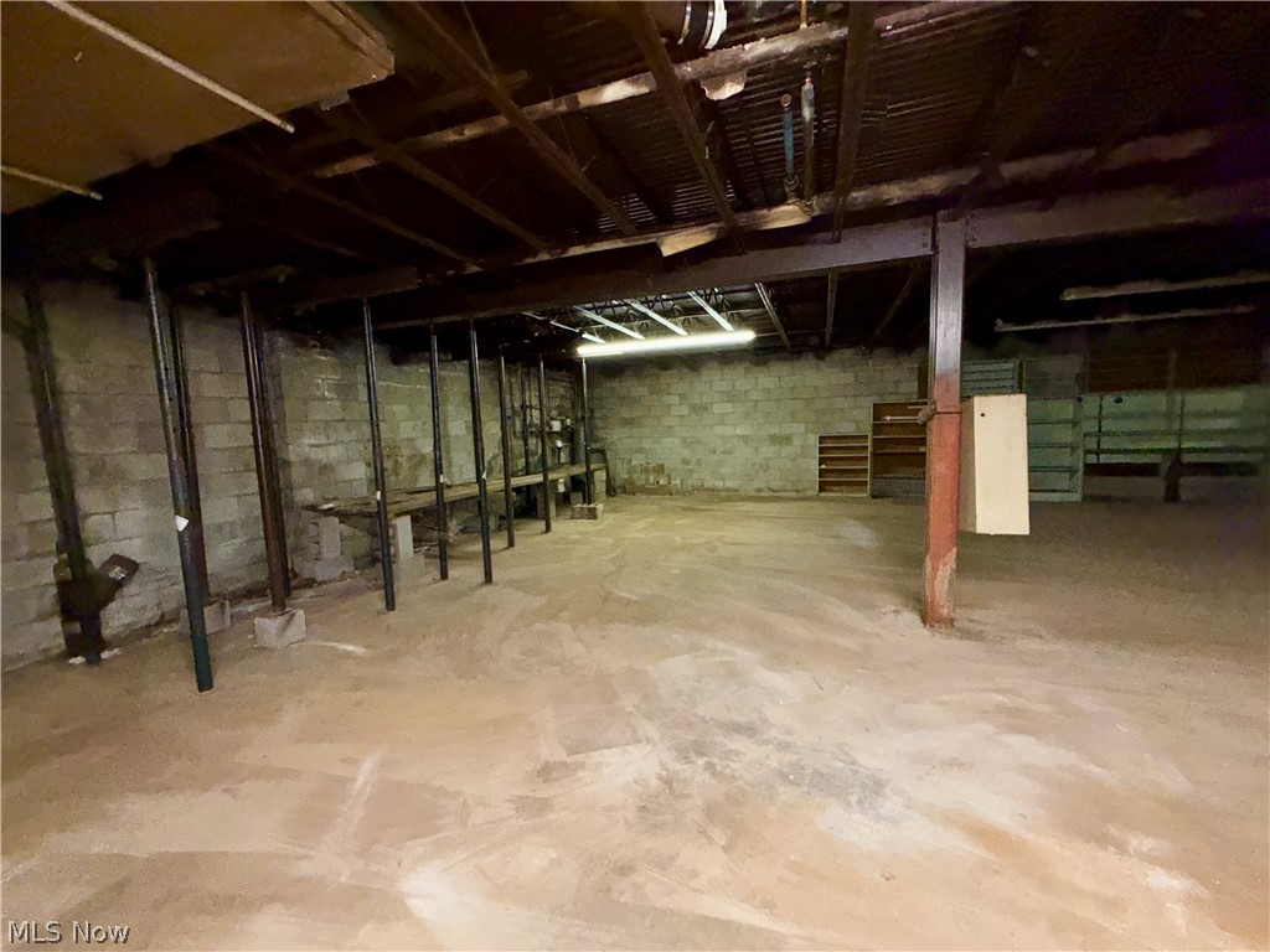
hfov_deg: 102.1
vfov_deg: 85.7
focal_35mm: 14
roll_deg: +2.0
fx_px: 514
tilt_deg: -6.2
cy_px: 476
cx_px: 635
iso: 500
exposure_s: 1/40
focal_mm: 2.22
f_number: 2.2
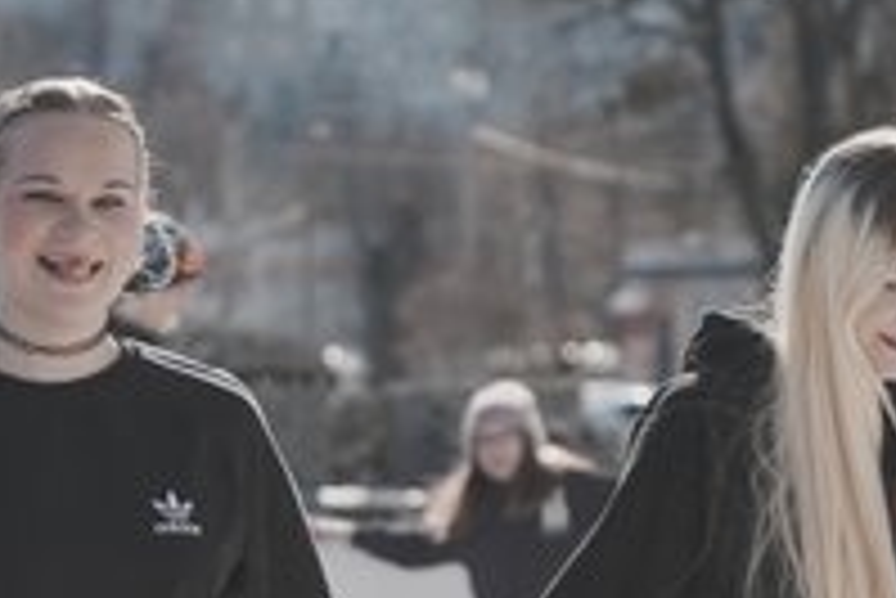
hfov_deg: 9.4
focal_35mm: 219
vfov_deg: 6.3
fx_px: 5454
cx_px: 243
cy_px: 495
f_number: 5.6
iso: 100
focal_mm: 109
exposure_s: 1/1000
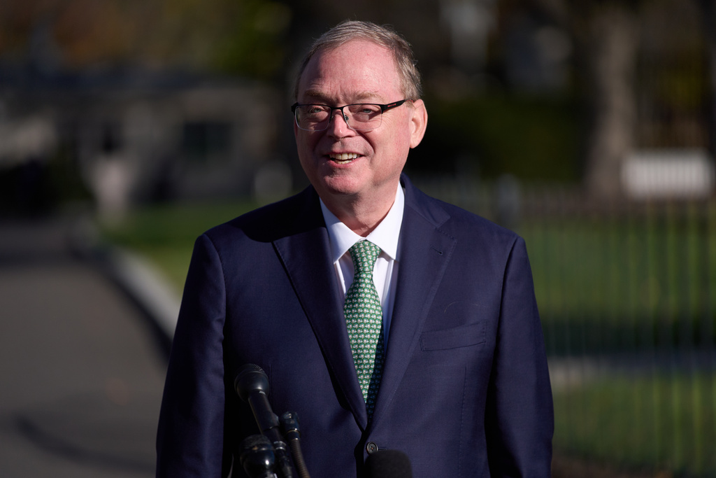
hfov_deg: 11.8
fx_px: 3461
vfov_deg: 7.9
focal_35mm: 174
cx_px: 358
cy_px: 239
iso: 250
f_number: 2.8
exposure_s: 1/12800
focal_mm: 174
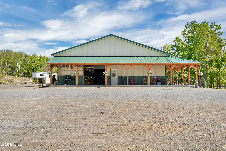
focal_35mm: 35
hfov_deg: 54.4
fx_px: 220
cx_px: 113
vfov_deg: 37.9
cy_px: 76
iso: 250
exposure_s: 1/2500
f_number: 4.5
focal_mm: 35
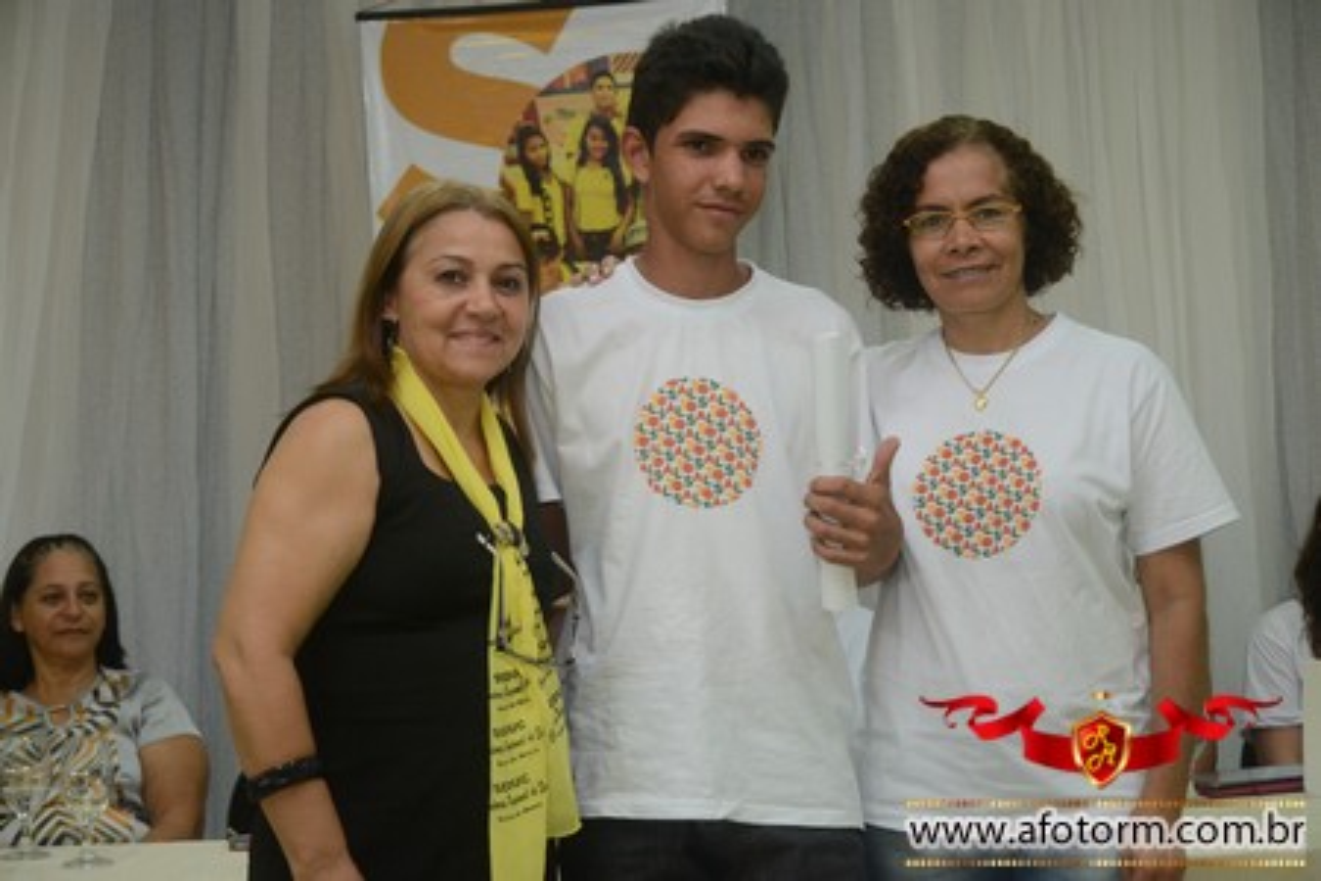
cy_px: 440
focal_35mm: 60
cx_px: 660
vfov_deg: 22.6
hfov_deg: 33.4
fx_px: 2201
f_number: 4.5
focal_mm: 40
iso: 1600
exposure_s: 1/100
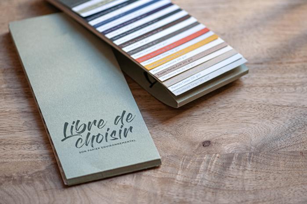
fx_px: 1341
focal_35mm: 158
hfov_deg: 13.1
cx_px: 154
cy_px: 102
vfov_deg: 8.7
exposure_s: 1/50
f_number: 3.5
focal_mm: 105
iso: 320
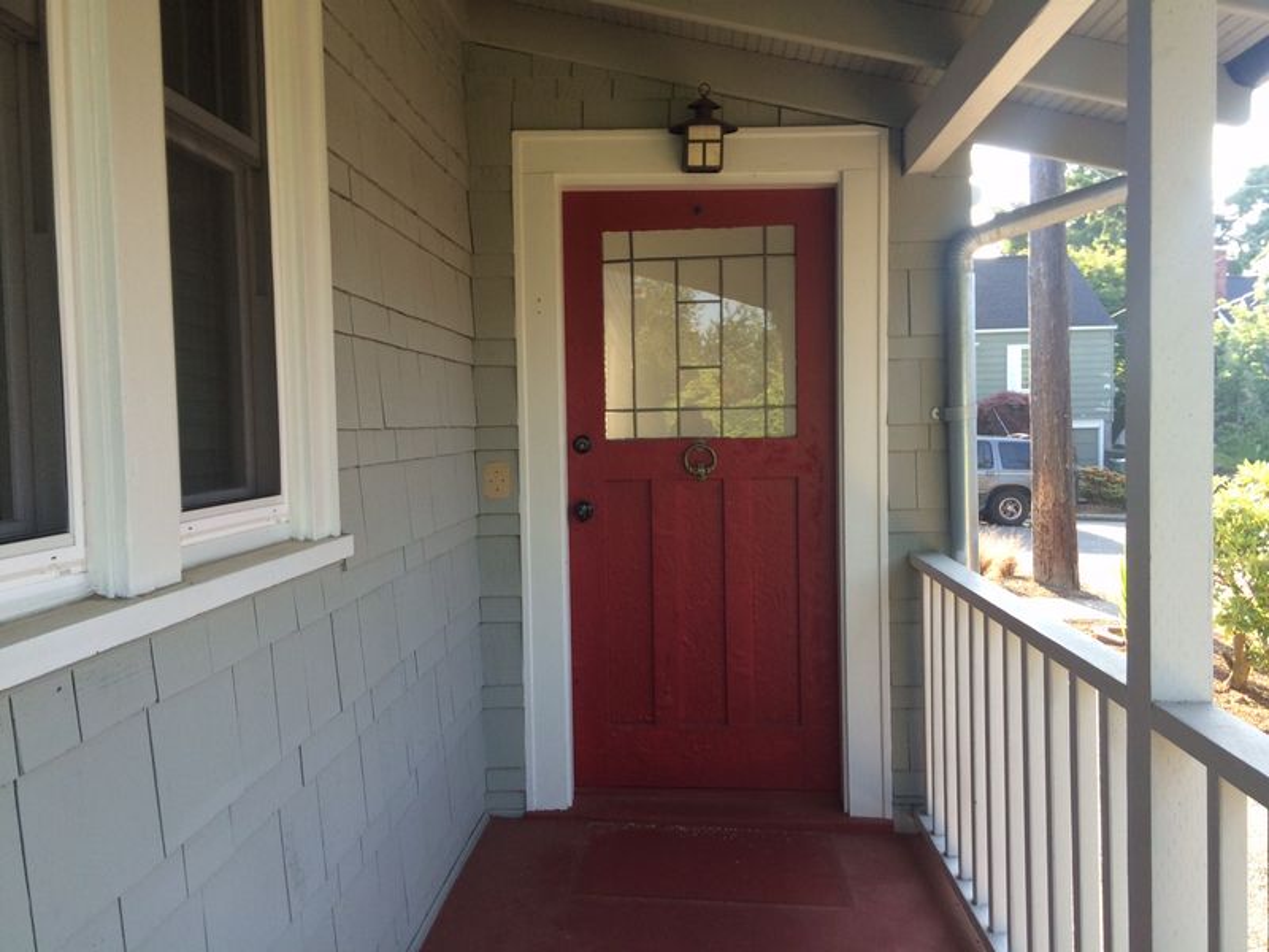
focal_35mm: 29
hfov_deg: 61.7
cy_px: 476
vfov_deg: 48.2
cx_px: 634
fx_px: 1063
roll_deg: +3.2
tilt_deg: -2.0
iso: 40
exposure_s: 1/120
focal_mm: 4.15
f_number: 2.2
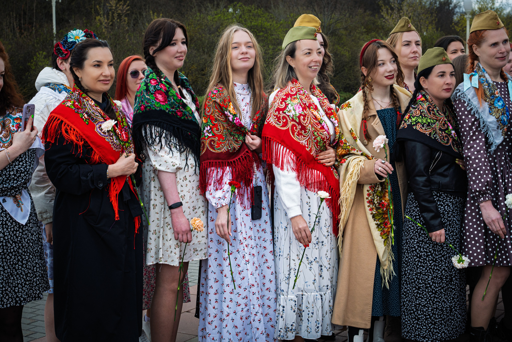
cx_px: 256
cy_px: 171
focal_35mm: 58
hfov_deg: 34.5
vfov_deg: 23.4
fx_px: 825
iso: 250
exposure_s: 1/250
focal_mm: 58
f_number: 9
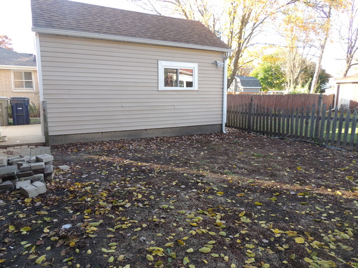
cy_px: 134
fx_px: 248
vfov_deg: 56.8
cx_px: 179
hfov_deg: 71.6
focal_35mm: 24
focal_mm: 4.3
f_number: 3
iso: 100
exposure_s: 1/60
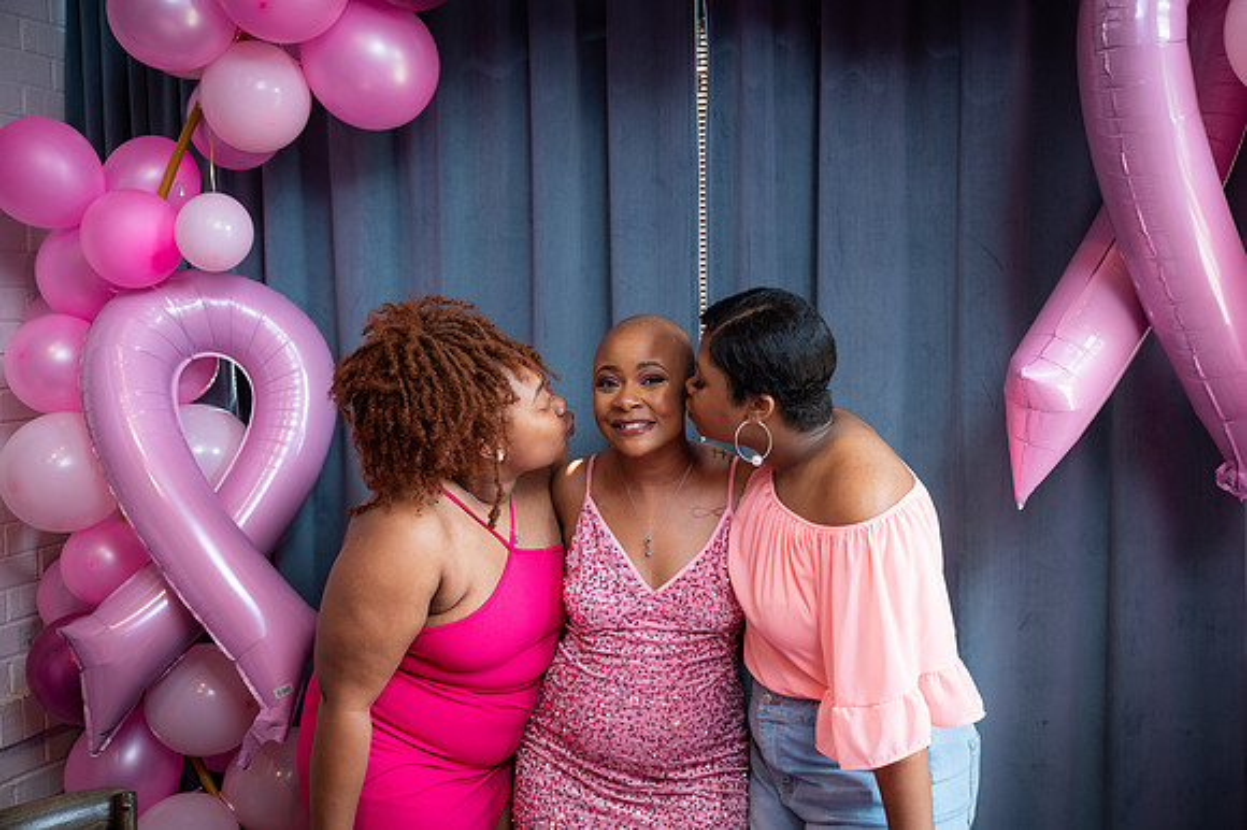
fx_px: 1454
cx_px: 624
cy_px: 415
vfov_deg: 31.9
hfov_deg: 46.4
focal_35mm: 42
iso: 1600
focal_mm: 42
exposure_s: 1/200
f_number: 4.5
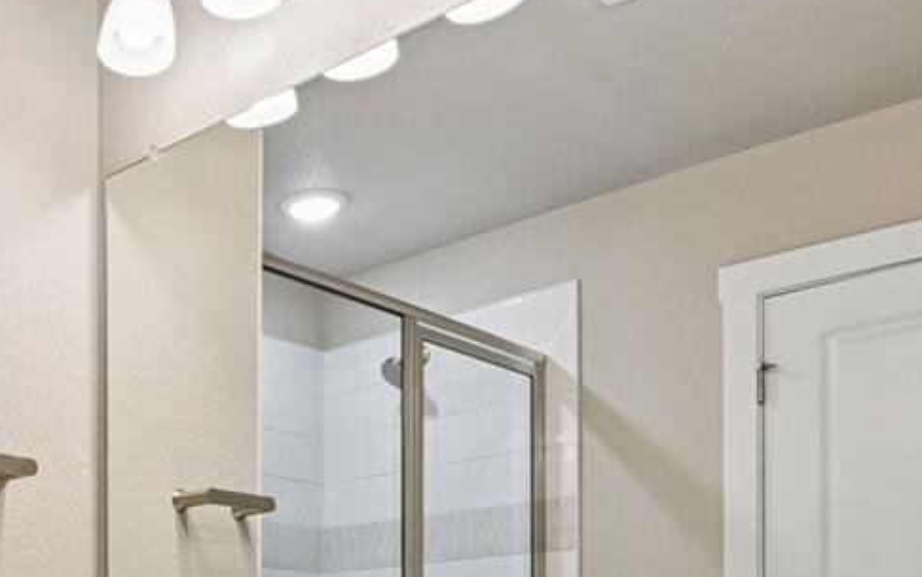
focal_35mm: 47
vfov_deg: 24.9
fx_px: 1181
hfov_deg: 38.4
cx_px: 21
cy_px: 683
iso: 400
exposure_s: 1/15
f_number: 11
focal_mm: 14
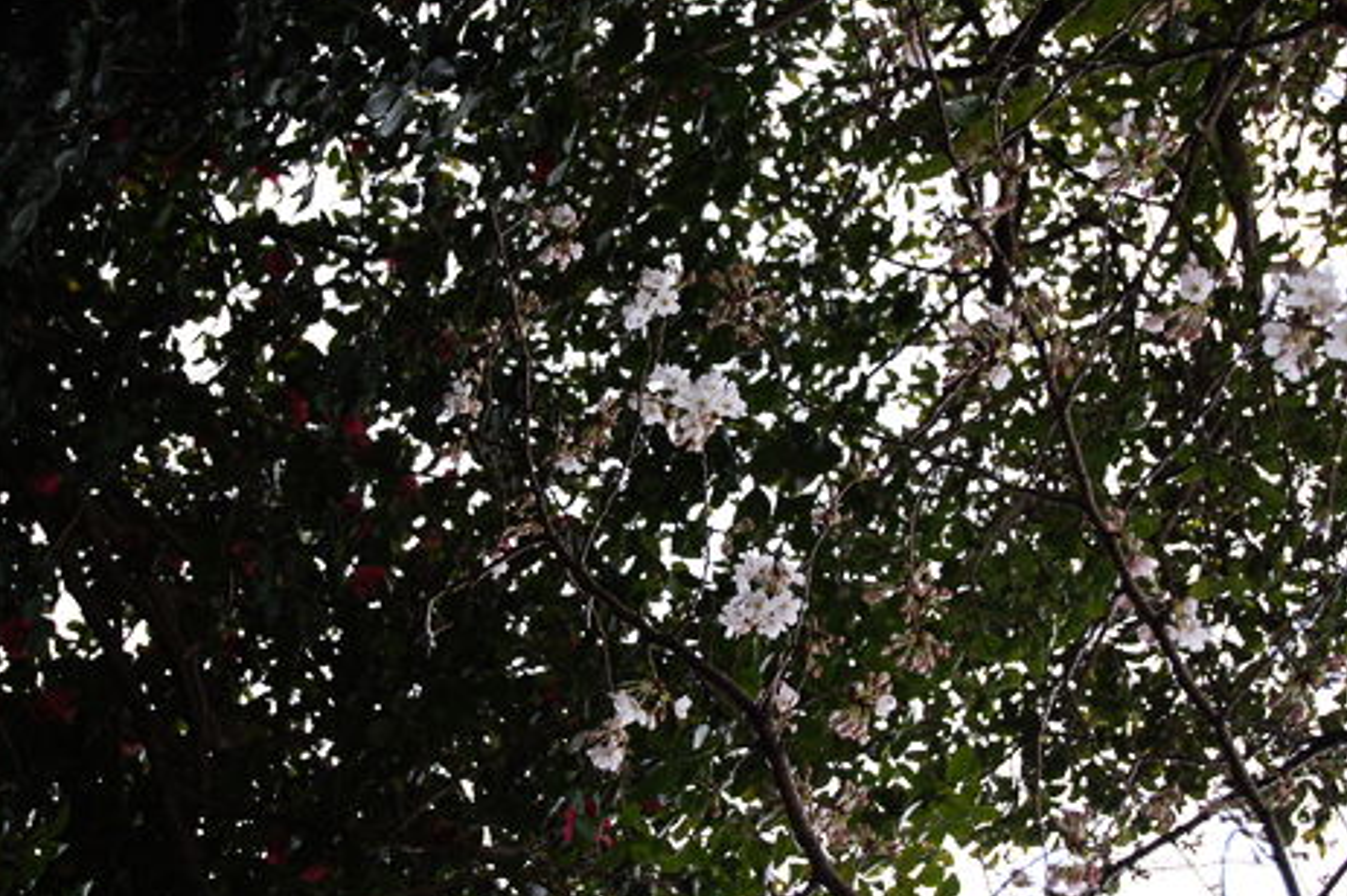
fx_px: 3197
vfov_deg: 16.0
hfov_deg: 23.8
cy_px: 444
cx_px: 663
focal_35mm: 86
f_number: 6.3
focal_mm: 55
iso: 200
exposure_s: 1/160
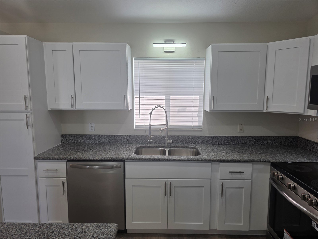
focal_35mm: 23
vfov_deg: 58.9
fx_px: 211
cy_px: 120
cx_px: 159
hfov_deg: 73.9
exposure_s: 1/120
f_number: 1.7
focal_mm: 6.3
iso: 25
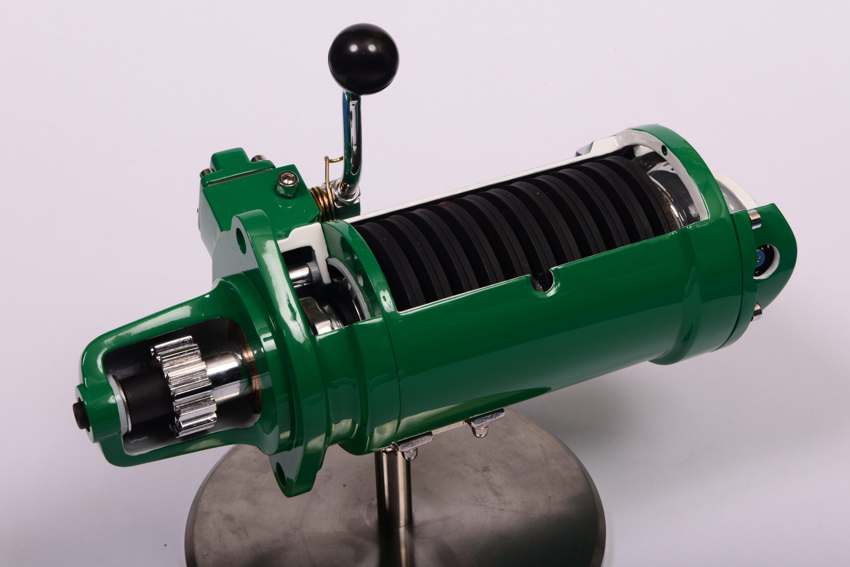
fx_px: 1653
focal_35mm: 70
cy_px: 284
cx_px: 425
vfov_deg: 19.5
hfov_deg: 28.8
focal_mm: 70
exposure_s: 1/250
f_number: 18
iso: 400
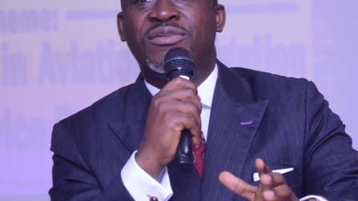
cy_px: 86
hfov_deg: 9.8
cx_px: 218
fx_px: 2088
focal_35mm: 220
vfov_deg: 5.5
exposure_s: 1/400
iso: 4000
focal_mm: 98
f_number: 5.6
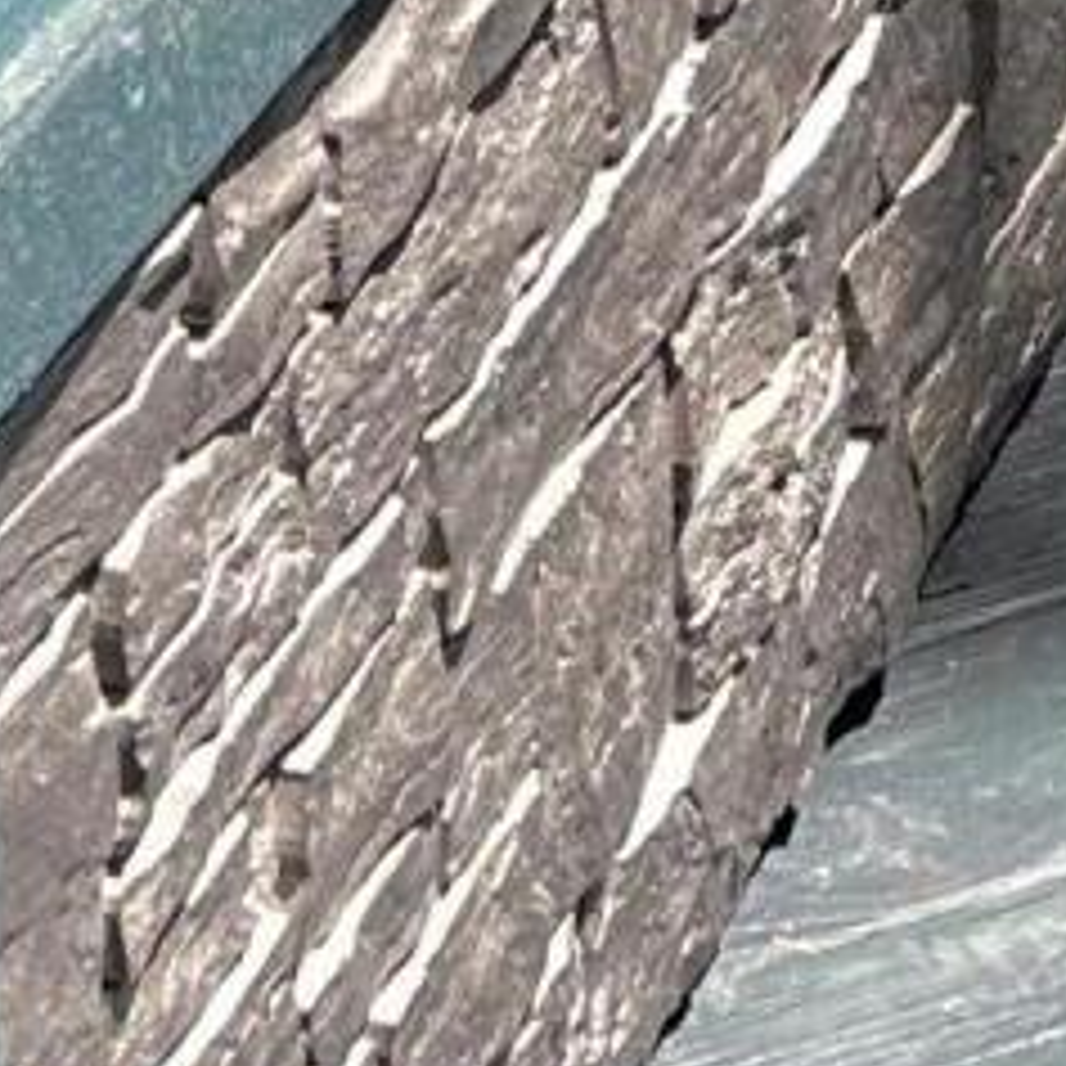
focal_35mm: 194
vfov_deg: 7.9
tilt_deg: -12.1
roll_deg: +0.7
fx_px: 6759
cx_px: 1115
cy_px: -2002
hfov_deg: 9.0
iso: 50
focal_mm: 5.7
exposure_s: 1/401
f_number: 1.5
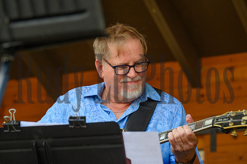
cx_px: 124
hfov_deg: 14.7
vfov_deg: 9.8
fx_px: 960
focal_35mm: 140
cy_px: 82
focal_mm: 140
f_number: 5.6
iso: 1600
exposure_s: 1/800
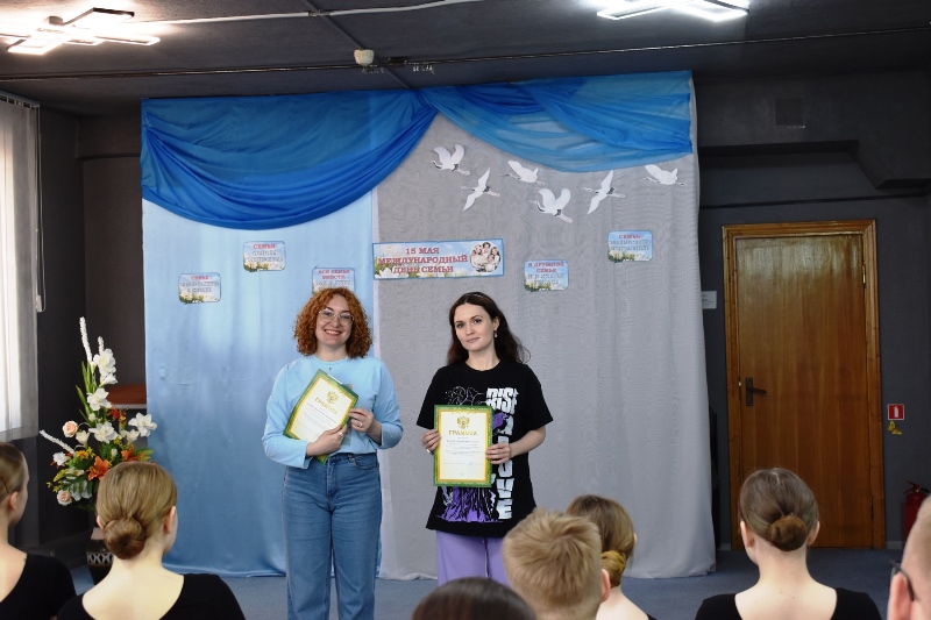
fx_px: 1474
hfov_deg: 35.1
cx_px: 466
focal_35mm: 57
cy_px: 310
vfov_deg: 23.8
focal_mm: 38
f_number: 4.8
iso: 720
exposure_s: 1/60
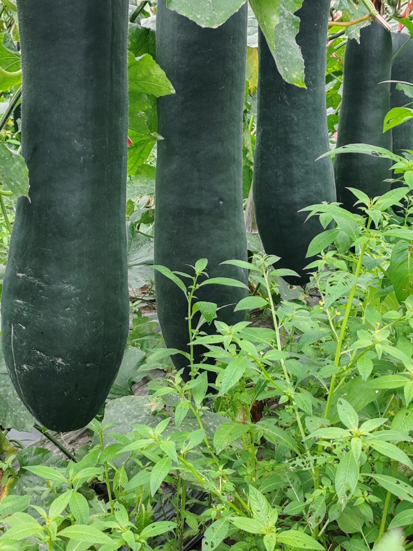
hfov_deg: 22.6
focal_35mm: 65
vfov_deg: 29.8
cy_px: 276
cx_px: 206
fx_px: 1034
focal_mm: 6.12
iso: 125
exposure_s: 1/100
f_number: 1.9
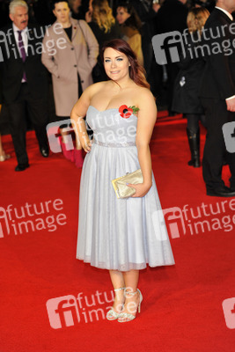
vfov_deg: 22.1
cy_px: 176
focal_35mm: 92
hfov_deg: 14.9
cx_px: 118
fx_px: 900
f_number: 4
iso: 1000
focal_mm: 92
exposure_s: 1/250
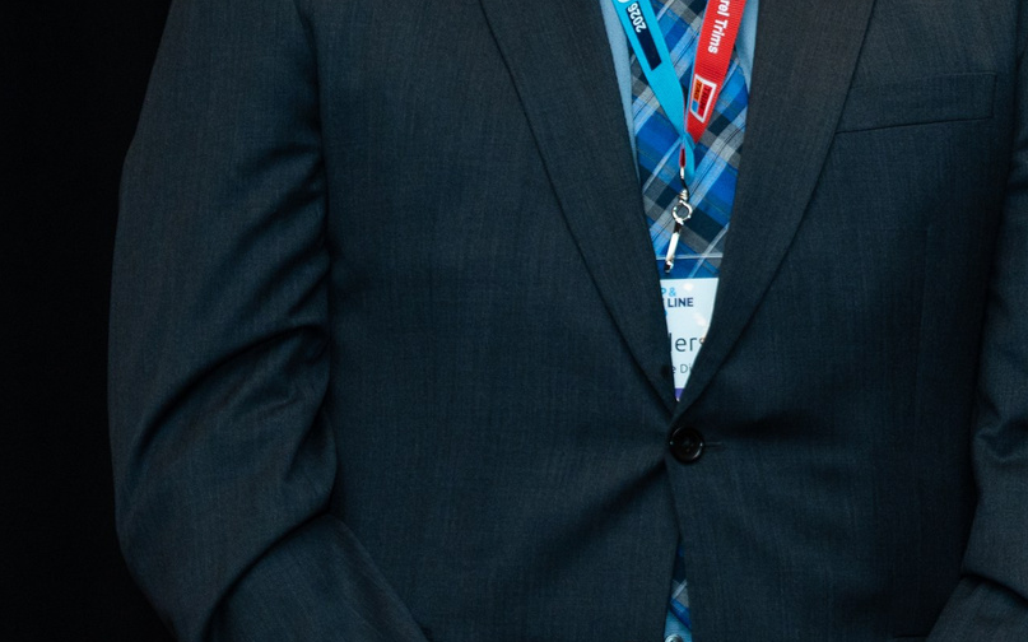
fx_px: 5658
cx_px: 1609
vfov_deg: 6.5
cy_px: 166
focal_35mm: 202
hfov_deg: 10.0
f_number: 2.8
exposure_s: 1/160
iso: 640
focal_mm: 61.6
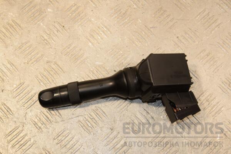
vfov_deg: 21.6
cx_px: 116
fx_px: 404
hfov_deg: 31.9
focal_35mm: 63
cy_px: 77
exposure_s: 1/200
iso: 800
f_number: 9
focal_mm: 42
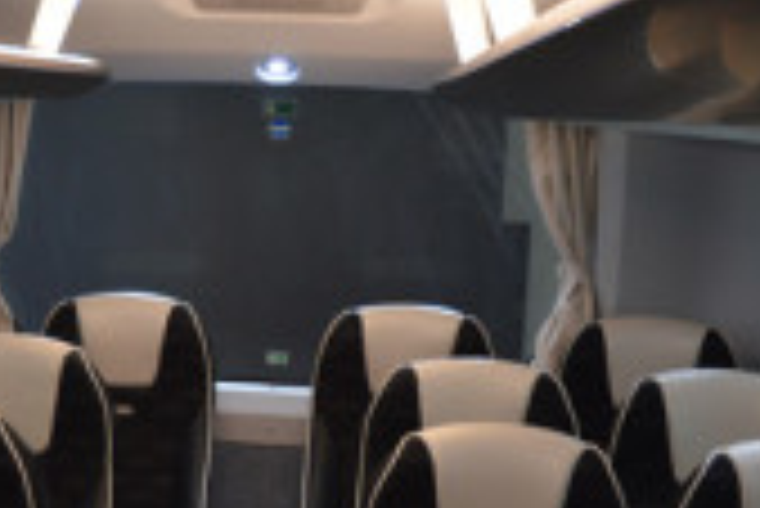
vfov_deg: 13.9
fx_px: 2071
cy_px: 375
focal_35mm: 98
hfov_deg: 20.3
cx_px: 61
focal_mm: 18
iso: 400
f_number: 3.5
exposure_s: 1/25
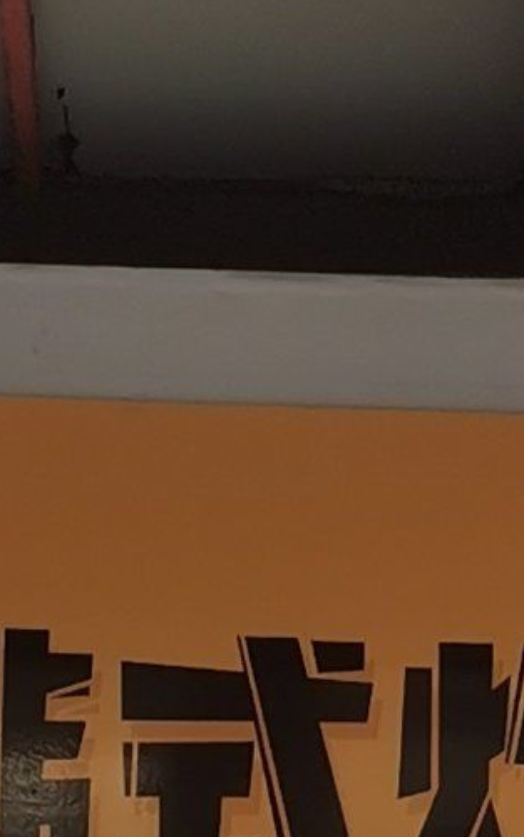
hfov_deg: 6.9
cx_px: 355
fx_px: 4359
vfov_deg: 9.4
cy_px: 2209
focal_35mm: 191
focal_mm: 5.58
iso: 50
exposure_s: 1/278
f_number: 1.8
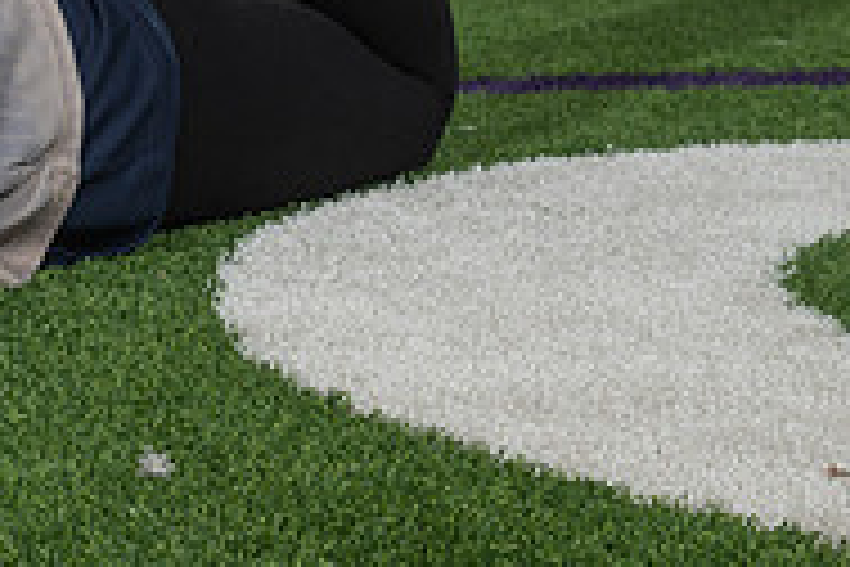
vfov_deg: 8.7
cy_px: -157
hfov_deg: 12.8
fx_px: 3659
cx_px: -294
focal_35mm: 155
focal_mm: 48
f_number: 8
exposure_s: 1/200
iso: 160
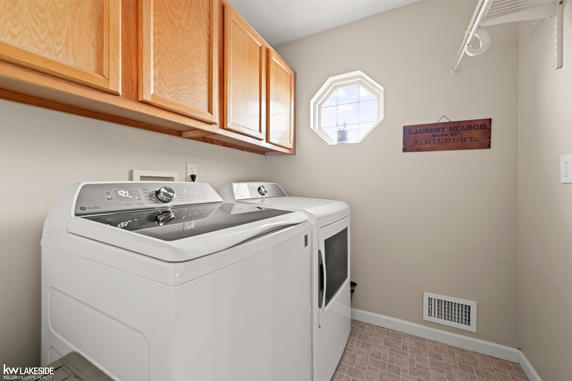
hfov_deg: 104.3
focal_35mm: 14
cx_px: 286
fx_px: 222
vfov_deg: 81.2
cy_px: 190
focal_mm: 14
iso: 400
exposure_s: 1
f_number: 10
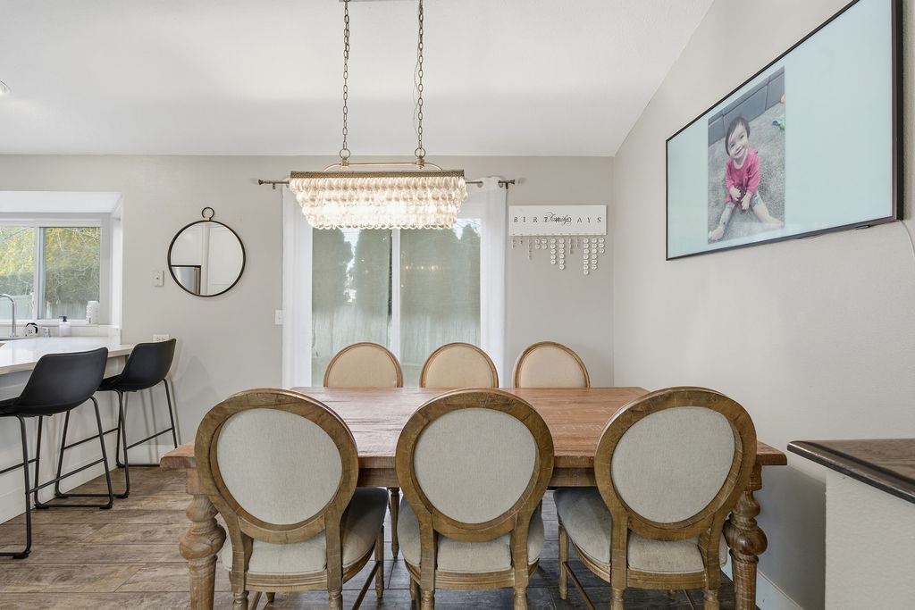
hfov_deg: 96.7
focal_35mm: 16
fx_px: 407
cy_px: 305
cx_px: 458
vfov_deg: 73.8
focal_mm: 16
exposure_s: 1/25
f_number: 8
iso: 100
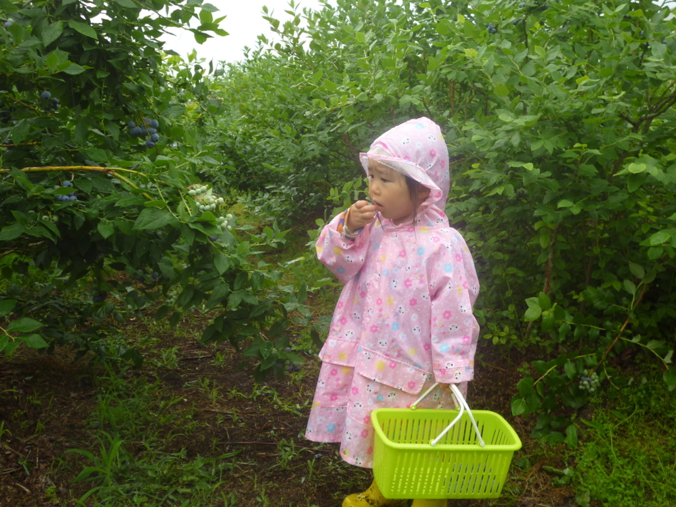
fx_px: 801
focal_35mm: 41
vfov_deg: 35.1
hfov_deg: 45.8
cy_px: 254
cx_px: 338
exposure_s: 1/100
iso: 100
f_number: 3.7
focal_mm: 7.3
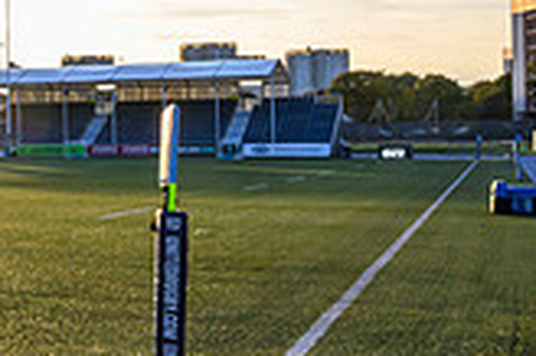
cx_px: -409
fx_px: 1264
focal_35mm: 85
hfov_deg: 18.9
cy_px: 109
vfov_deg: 16.0
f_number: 13
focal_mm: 24
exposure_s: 1/160
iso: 1000
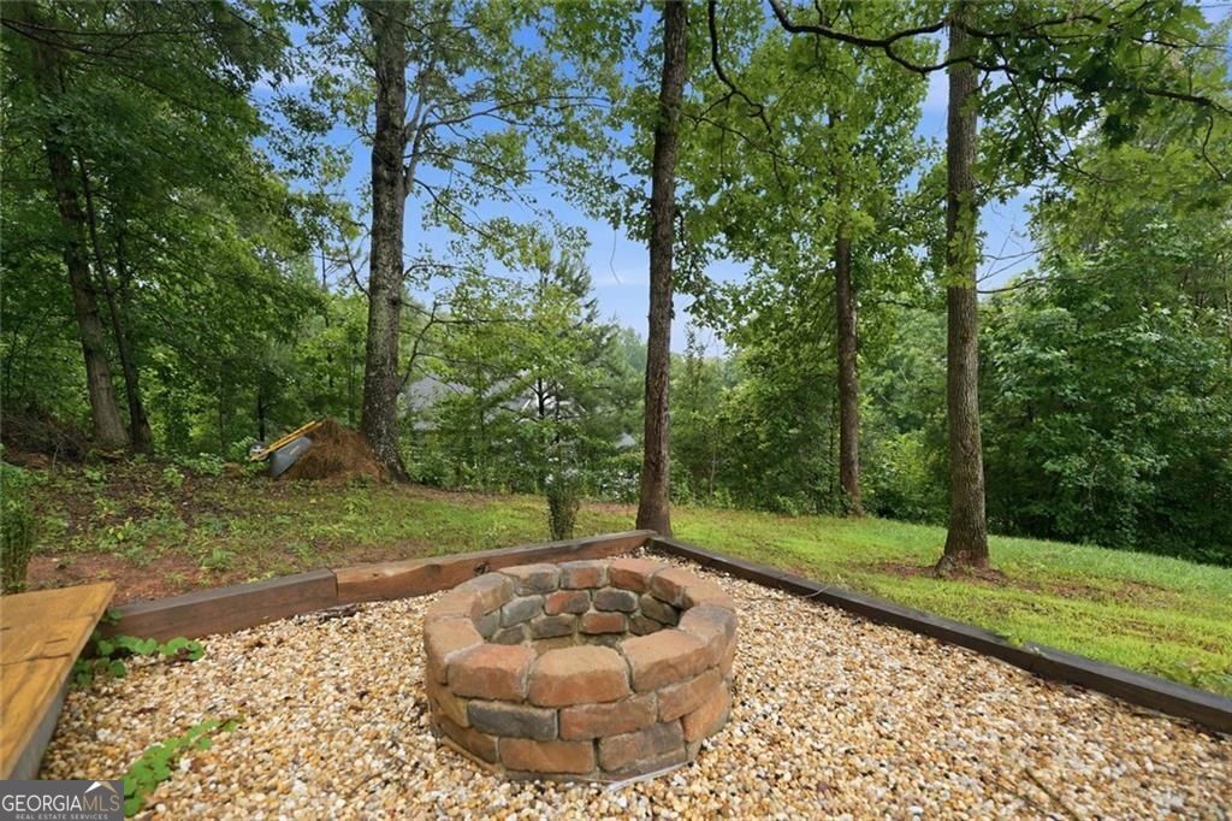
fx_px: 479
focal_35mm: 14
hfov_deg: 104.3
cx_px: 616
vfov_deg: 81.2
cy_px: 410
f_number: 2.8
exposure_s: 1/125
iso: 100
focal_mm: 14
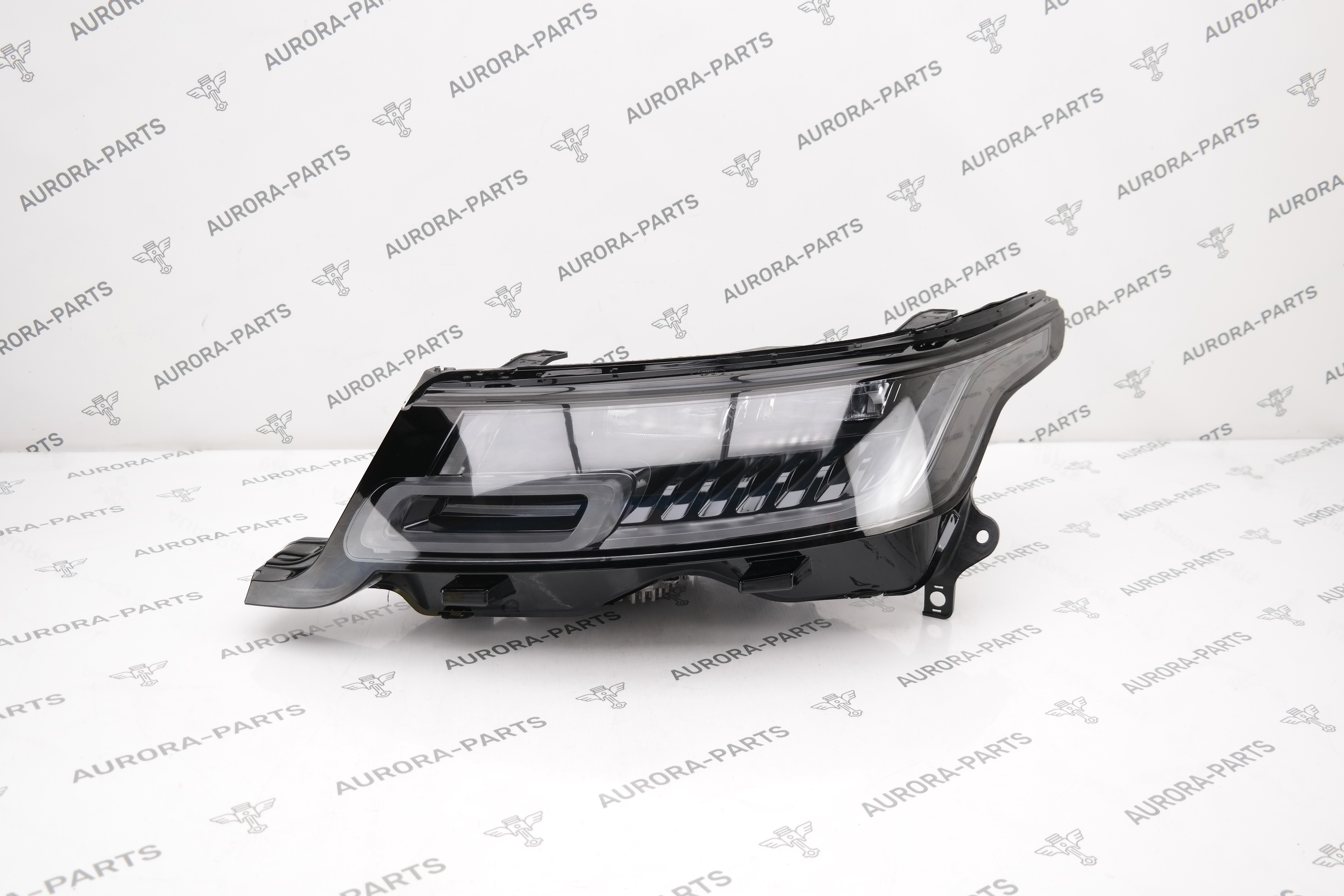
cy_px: 448
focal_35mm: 38
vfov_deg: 35.1
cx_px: 672
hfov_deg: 50.7
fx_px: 1419
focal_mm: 25
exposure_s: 1/100
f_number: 4
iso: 200
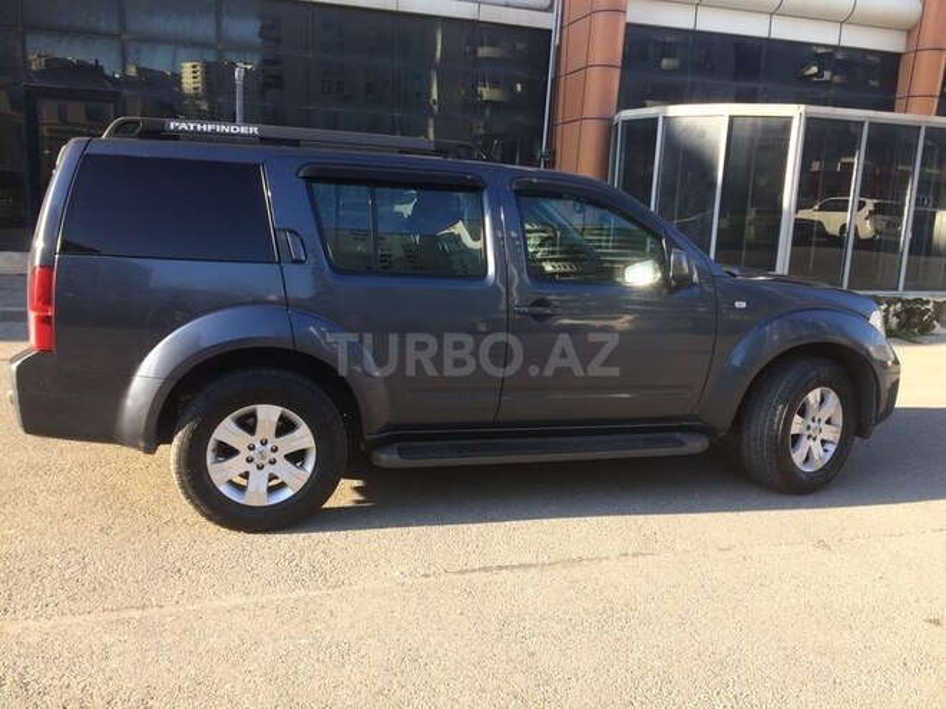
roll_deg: -2.4
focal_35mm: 29
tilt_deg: -10.0
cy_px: 354
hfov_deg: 61.7
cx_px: 473
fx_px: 793
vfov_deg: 48.2
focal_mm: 4.15
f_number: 2.2
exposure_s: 1/342
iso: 32
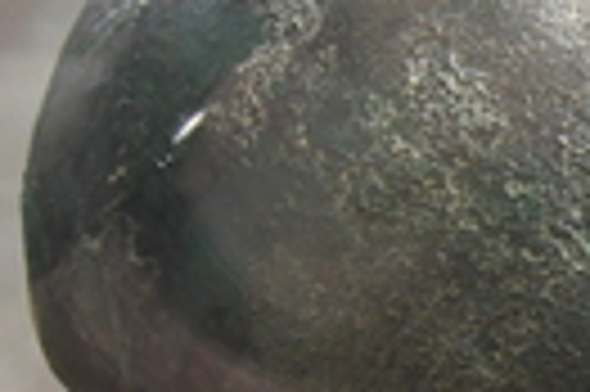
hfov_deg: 15.6
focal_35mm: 121
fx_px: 1981
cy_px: 385
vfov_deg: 11.2
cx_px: 887
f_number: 5
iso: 5000
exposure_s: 1/160
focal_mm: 24
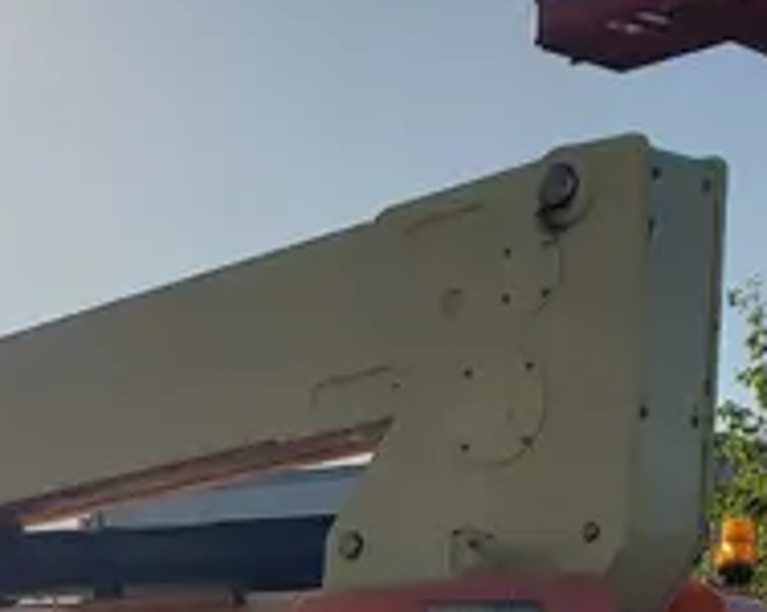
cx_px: -139
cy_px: 993
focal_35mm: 99
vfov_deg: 14.2
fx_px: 2245
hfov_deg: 18.4
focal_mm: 4.3
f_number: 2.4
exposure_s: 1/1712
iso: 50
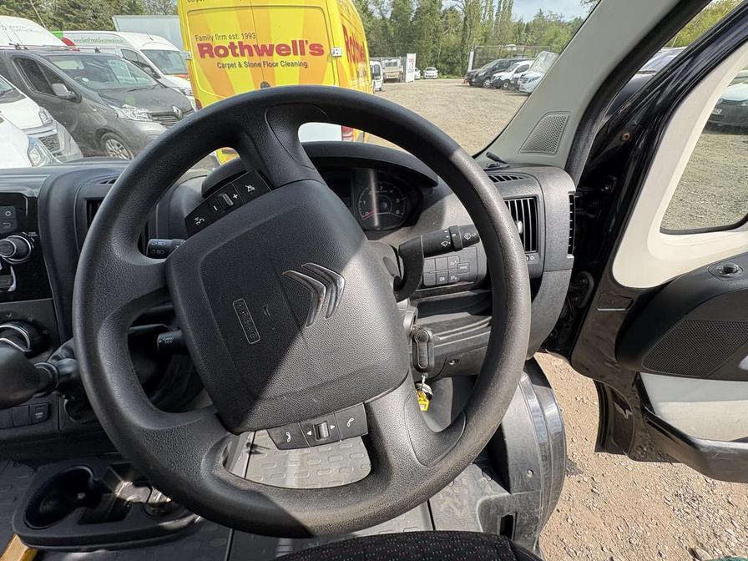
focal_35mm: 14
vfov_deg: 85.7
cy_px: 280
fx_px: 303
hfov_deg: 102.1
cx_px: 374
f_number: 2.2
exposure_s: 1/495
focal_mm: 2.22
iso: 50
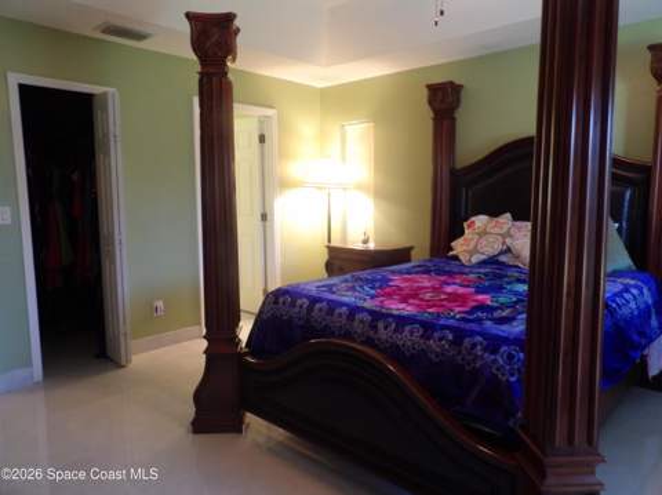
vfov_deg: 56.7
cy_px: 248
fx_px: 459
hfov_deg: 71.7
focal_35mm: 24
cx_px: 331
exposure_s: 1/17
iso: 357
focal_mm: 4.3
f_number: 3.2
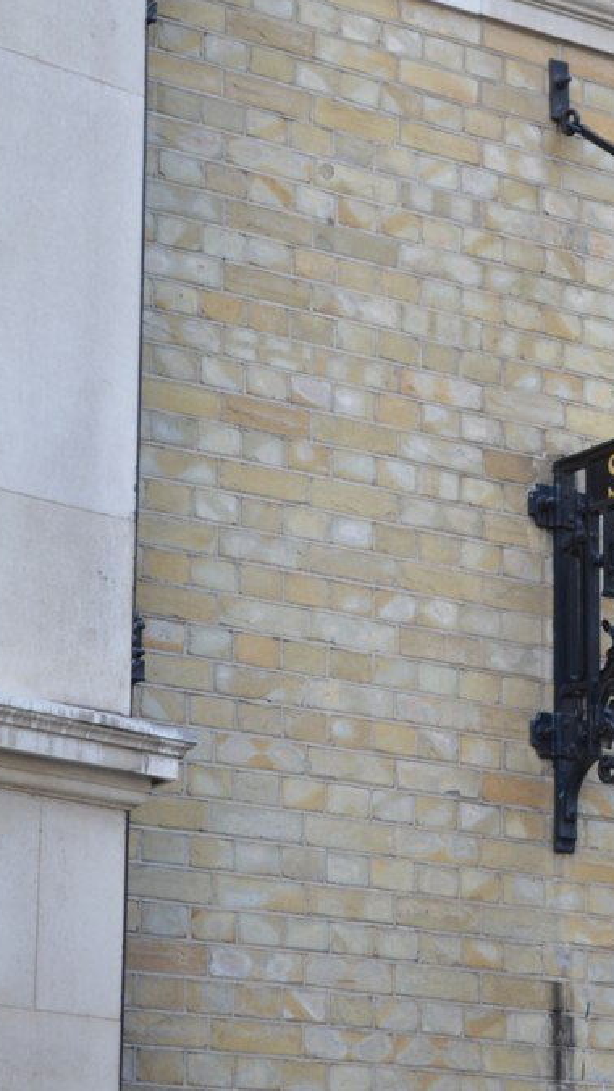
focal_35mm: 131
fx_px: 3788
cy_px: 545
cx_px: 777
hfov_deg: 9.1
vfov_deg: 16.4
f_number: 5.6
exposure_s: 1/125
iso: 360
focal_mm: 55
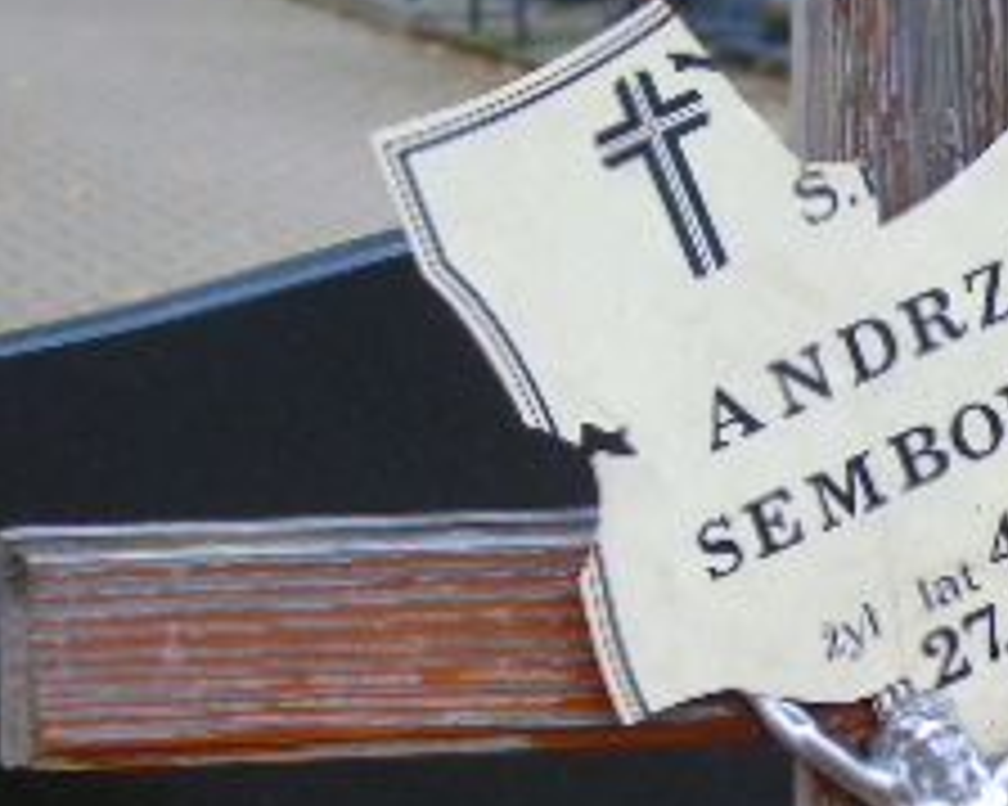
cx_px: 999
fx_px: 8976
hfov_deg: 6.4
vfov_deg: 5.1
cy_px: 576
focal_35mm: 301
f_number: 4.4
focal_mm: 19
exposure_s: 1/30
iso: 100
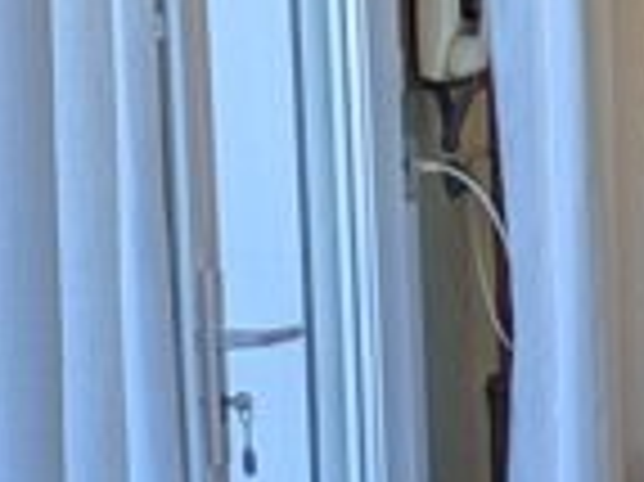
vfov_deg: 10.6
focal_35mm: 140
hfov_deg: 11.4
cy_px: 230
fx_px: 2602
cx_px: 1603
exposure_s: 1/100
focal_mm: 5.43
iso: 53
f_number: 1.89
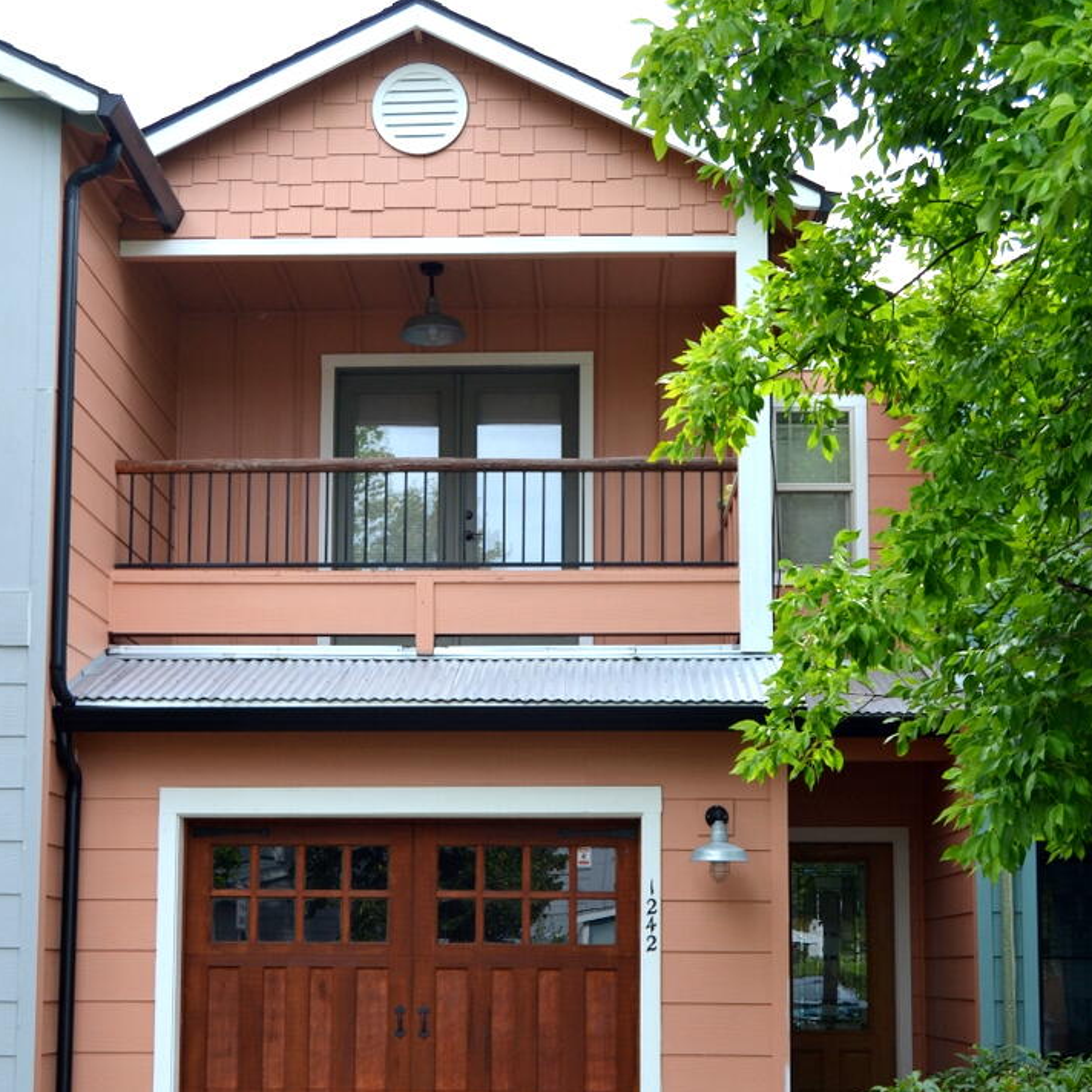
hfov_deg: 29.6
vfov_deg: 29.4
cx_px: 544
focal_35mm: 58
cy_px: 712
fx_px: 2070
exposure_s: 1/125
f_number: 5.6
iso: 100
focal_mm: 30
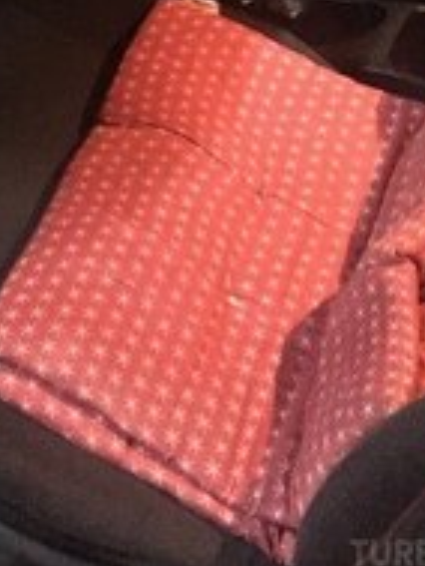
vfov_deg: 23.1
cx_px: -27
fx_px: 1243
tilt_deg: -33.5
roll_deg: +0.1
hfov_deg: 18.7
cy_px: -150
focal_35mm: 76
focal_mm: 4.15
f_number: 2.2
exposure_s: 1/17
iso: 2000
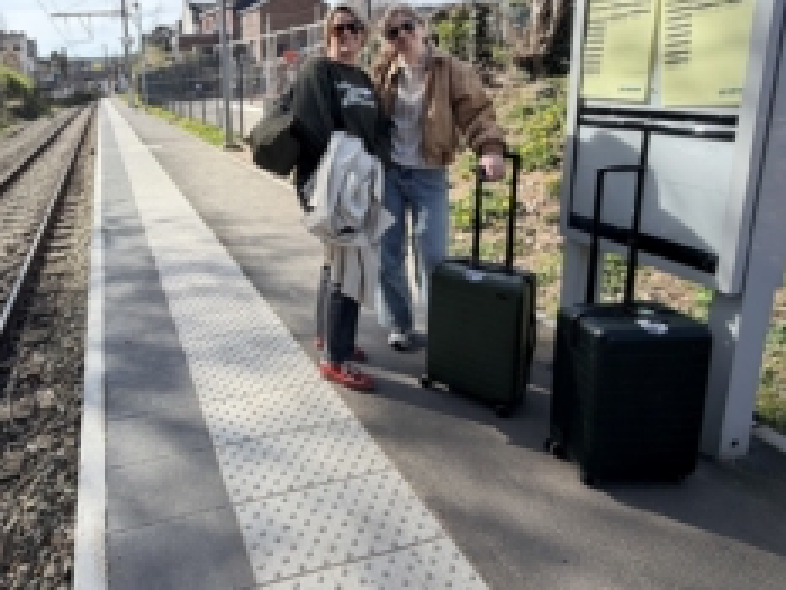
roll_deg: +3.0
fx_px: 545
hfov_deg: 68.4
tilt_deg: -11.9
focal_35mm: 24
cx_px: 229
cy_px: 185
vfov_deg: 55.4
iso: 25
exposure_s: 1/770
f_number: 2.2
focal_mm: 2.22
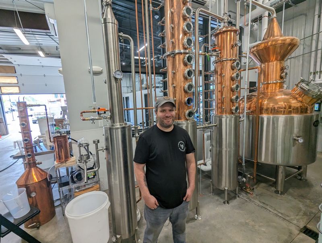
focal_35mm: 16
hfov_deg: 94.4
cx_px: 161
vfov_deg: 78.3
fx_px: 149
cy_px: 122
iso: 112
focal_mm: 2.35
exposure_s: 1/123
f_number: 2.2
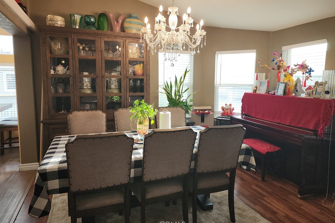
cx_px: 167
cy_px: 103
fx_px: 223
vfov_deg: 53.1
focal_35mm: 24
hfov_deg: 73.8
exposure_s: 1/60
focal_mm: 6.4
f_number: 1.8
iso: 32
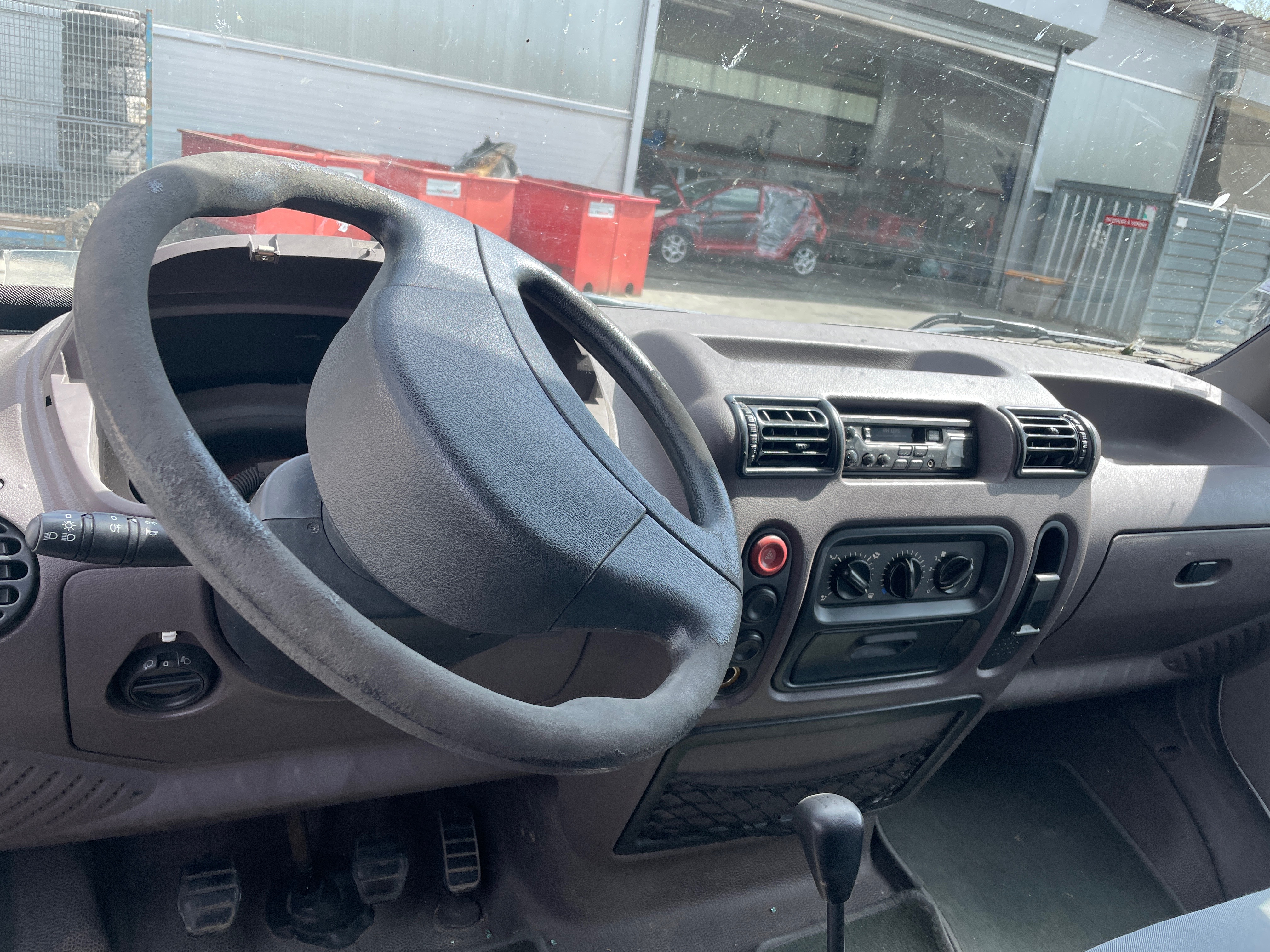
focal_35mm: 26
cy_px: 476
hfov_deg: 67.3
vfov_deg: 53.1
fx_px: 954
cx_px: 635
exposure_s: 1/530
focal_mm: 4.2
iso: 32
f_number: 1.6
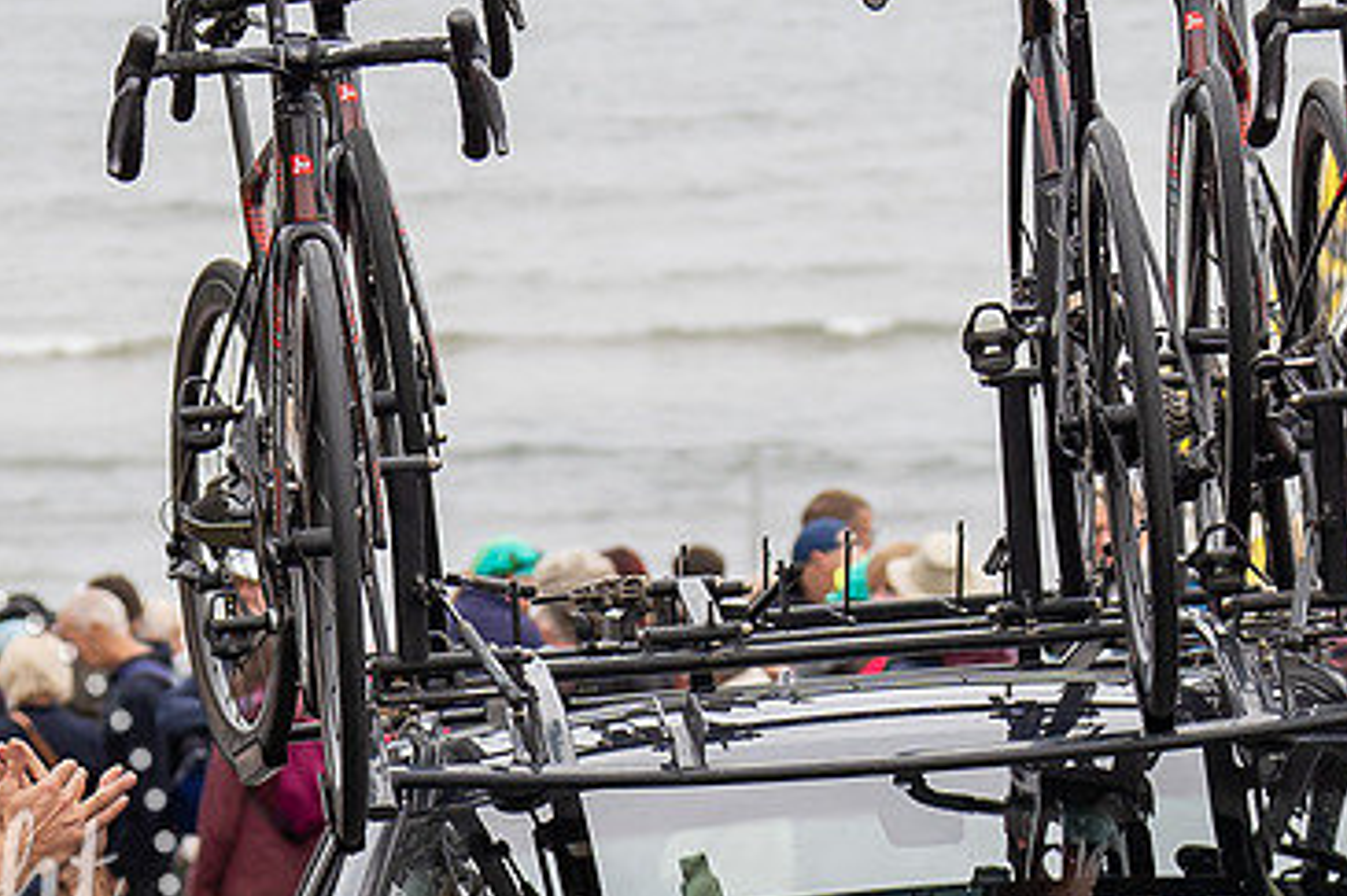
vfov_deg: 4.6
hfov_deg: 6.8
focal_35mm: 301
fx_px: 11257
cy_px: 793
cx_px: 228
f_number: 3.5
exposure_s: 1/1000
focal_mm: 70
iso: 320
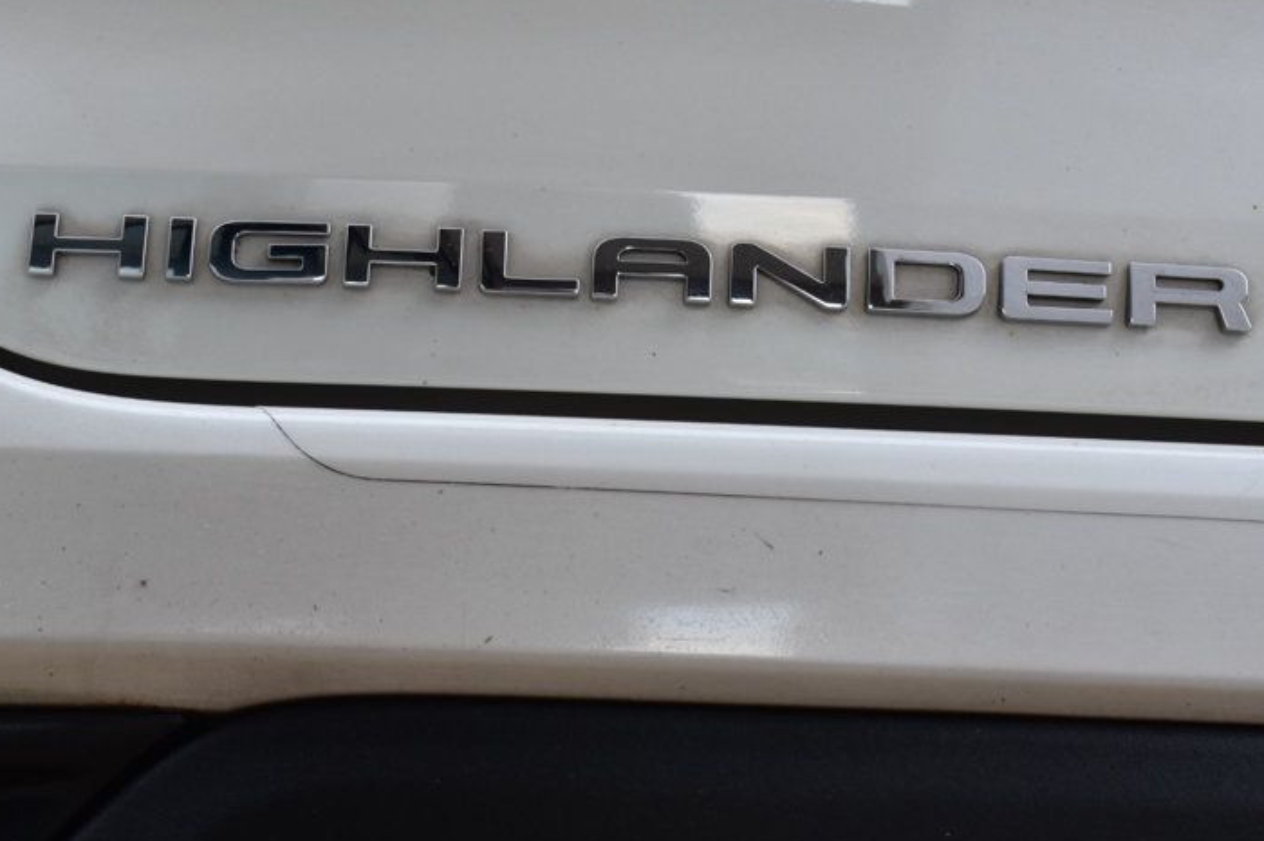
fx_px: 2772
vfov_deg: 17.2
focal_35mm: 79
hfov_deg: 25.7
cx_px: 702
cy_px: 541
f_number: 7.1
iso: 400
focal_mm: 36
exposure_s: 1/25
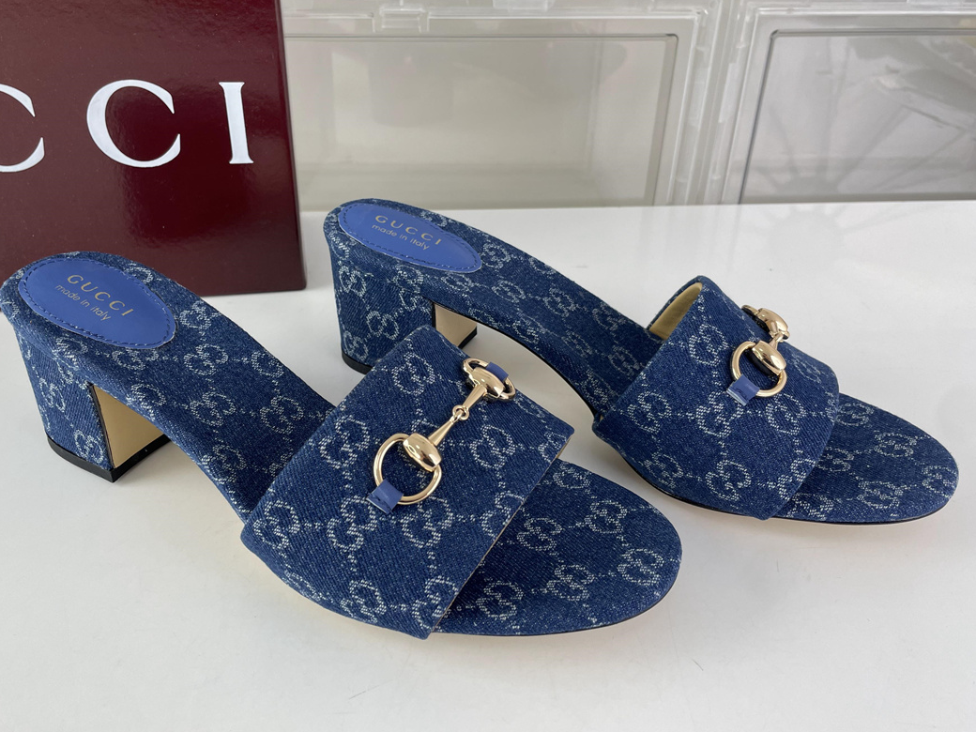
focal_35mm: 30
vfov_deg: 46.7
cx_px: 439
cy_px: 328
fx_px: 846
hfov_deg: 59.8
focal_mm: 4.2
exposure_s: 1/131
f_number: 1.6
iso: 32
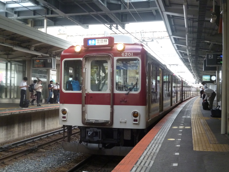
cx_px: 114
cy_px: 86
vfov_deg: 35.1
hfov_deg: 45.8
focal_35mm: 41
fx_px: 271
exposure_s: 1/60
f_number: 3.7
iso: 320
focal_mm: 7.3
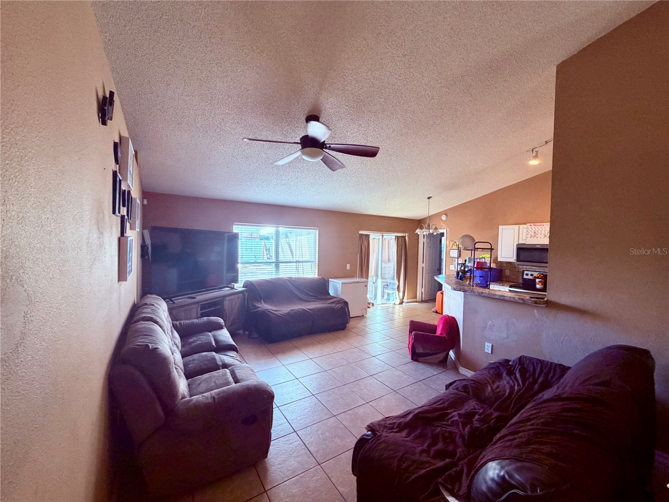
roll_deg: -0.7
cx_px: 334
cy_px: 251
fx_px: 271
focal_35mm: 14
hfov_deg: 102.1
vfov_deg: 85.7
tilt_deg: -2.1
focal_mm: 2.22
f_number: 2.2
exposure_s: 1/60
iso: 320
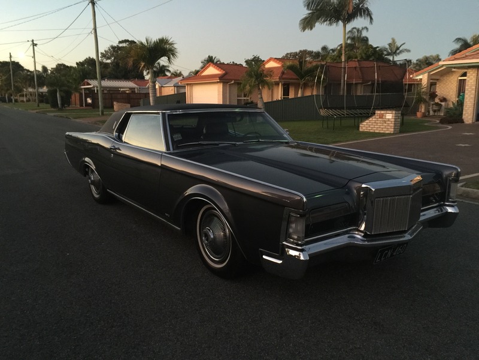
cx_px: 240
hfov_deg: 61.7
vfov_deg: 48.2
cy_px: 180
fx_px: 401
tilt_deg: -10.6
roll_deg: -1.3
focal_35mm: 29
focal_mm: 4.15
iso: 100
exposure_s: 1/4
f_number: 2.2
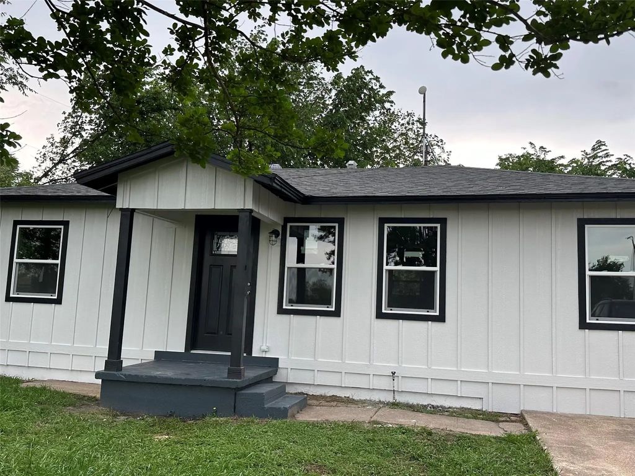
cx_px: 318
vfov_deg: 56.8
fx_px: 440
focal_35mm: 24
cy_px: 238
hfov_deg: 71.6
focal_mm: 6.86
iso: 80
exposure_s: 1/409
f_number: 1.78
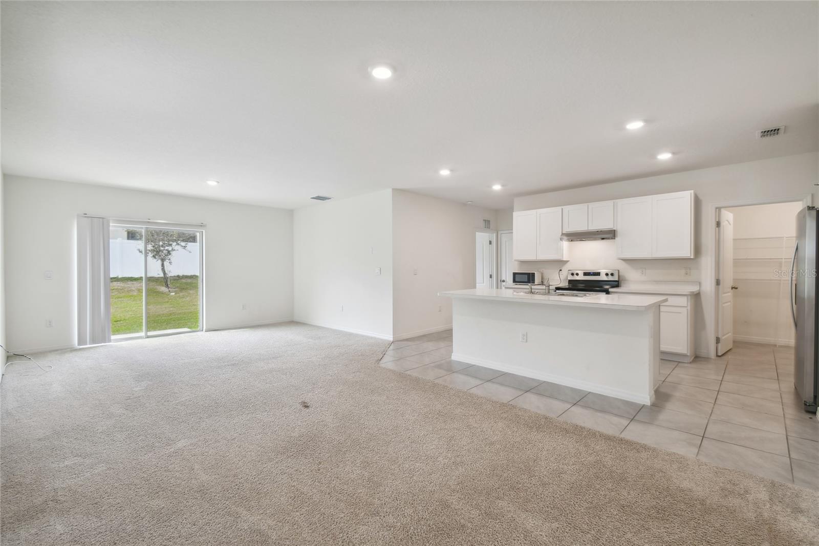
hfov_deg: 100.4
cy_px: 273
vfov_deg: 77.3
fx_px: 341
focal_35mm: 15
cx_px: 410
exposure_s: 1/30
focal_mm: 10
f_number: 7.1
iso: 100
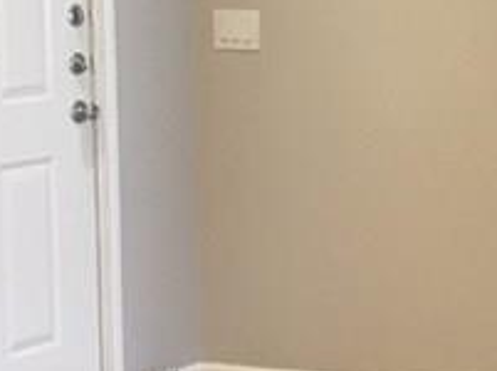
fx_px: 2121
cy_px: 30
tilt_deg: -2.5
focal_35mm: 148
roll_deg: +0.9
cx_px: 655
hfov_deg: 12.9
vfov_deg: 9.9
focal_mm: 4.15
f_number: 2.2
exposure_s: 1/30
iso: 125
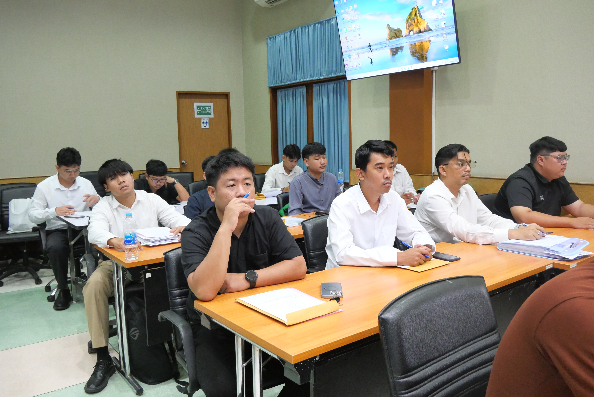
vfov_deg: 45.0
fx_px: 479
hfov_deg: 63.6
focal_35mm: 29
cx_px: 297
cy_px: 198
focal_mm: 14
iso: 3200
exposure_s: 1/50
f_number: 5
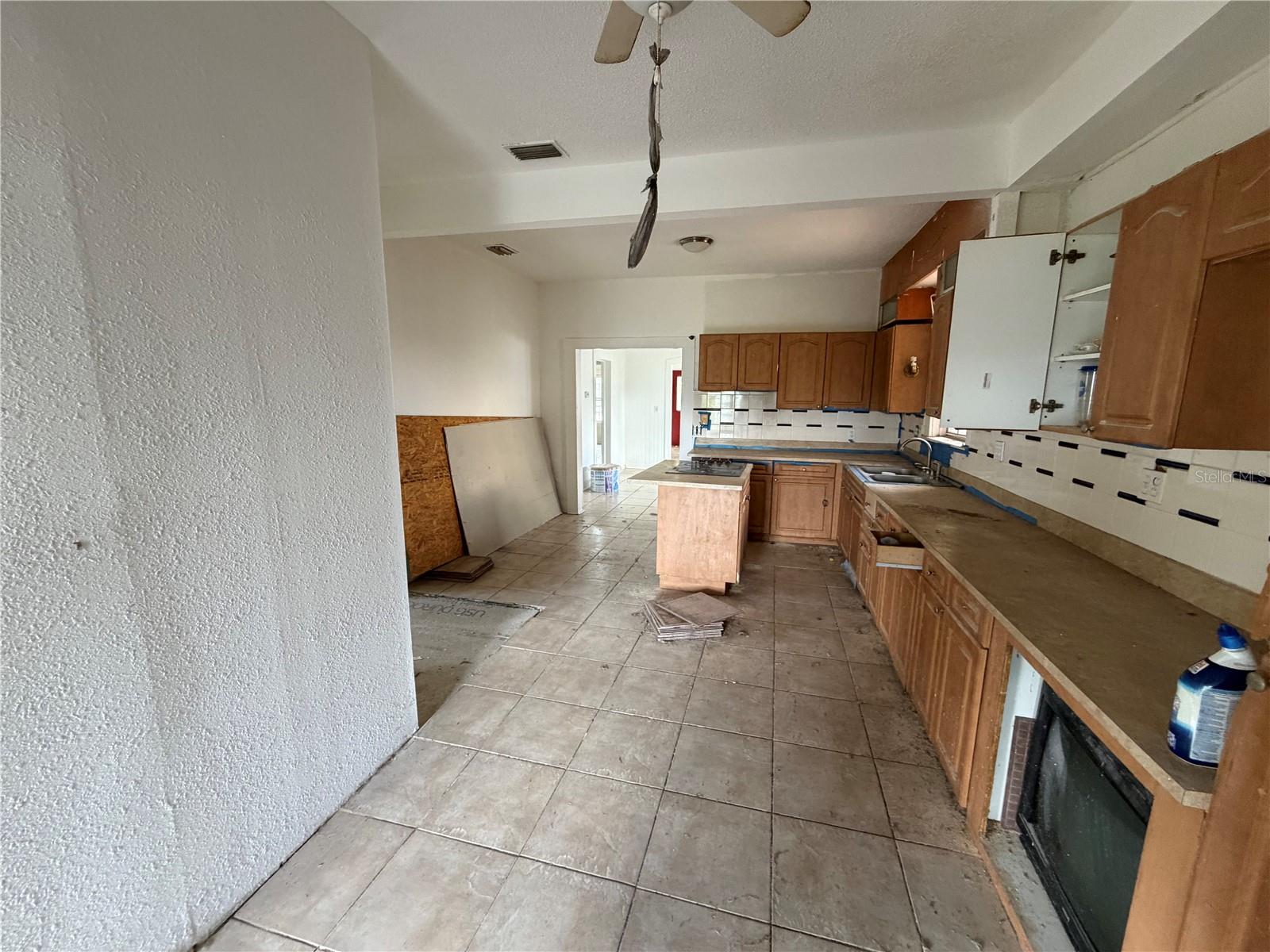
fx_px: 514
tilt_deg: -8.6
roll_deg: -0.9
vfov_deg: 85.7
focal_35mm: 14
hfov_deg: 102.1
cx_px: 635
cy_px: 476
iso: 400
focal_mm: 2.22
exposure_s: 1/60
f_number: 2.2
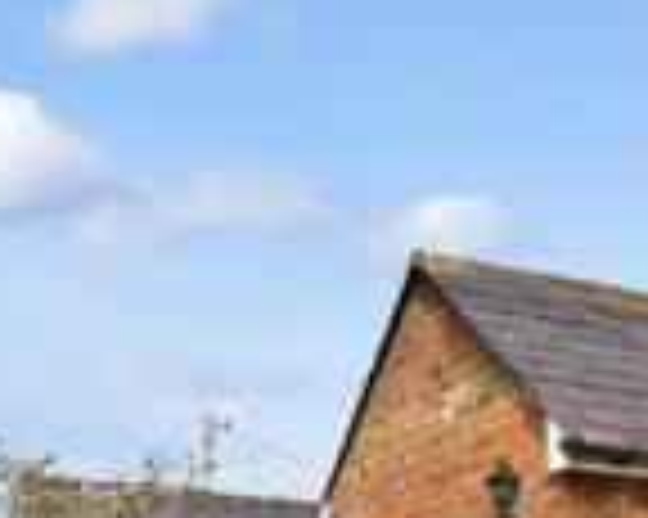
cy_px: 687
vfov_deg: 21.4
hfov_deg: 27.8
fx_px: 1227
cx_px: 657
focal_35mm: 64
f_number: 8
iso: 400
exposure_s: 1/800
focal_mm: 10
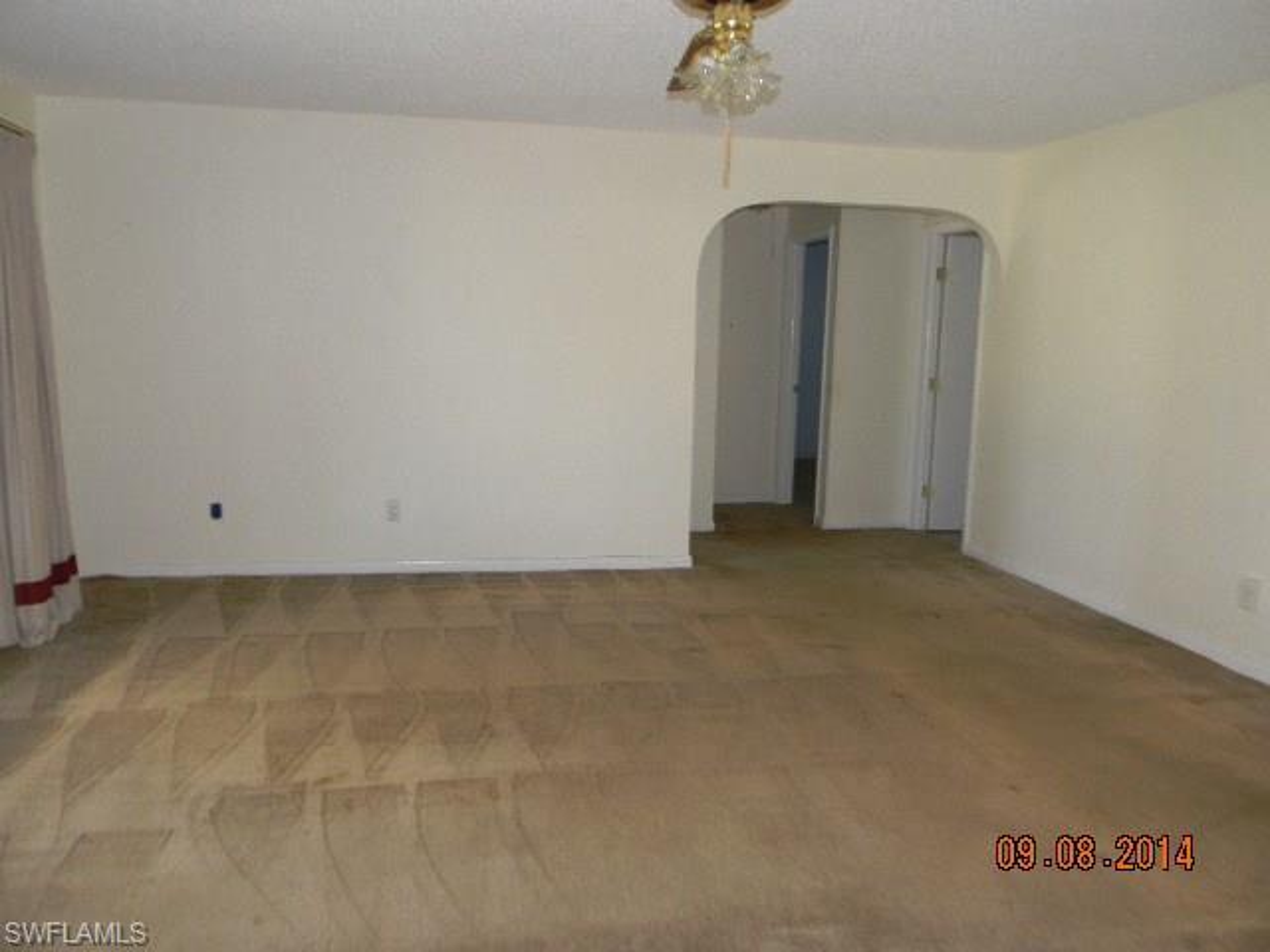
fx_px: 1027
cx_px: 635
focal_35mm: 28
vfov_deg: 49.7
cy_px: 476
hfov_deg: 63.4
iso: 200
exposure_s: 1/28.4
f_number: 3.5
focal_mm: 5
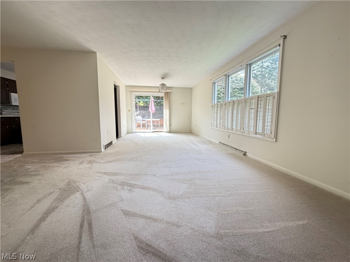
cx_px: 175
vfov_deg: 85.7
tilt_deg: -6.8
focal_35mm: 14
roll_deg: -0.2
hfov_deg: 102.1
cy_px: 131
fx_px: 142
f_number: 2.2
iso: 320
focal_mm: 2.22
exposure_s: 1/121
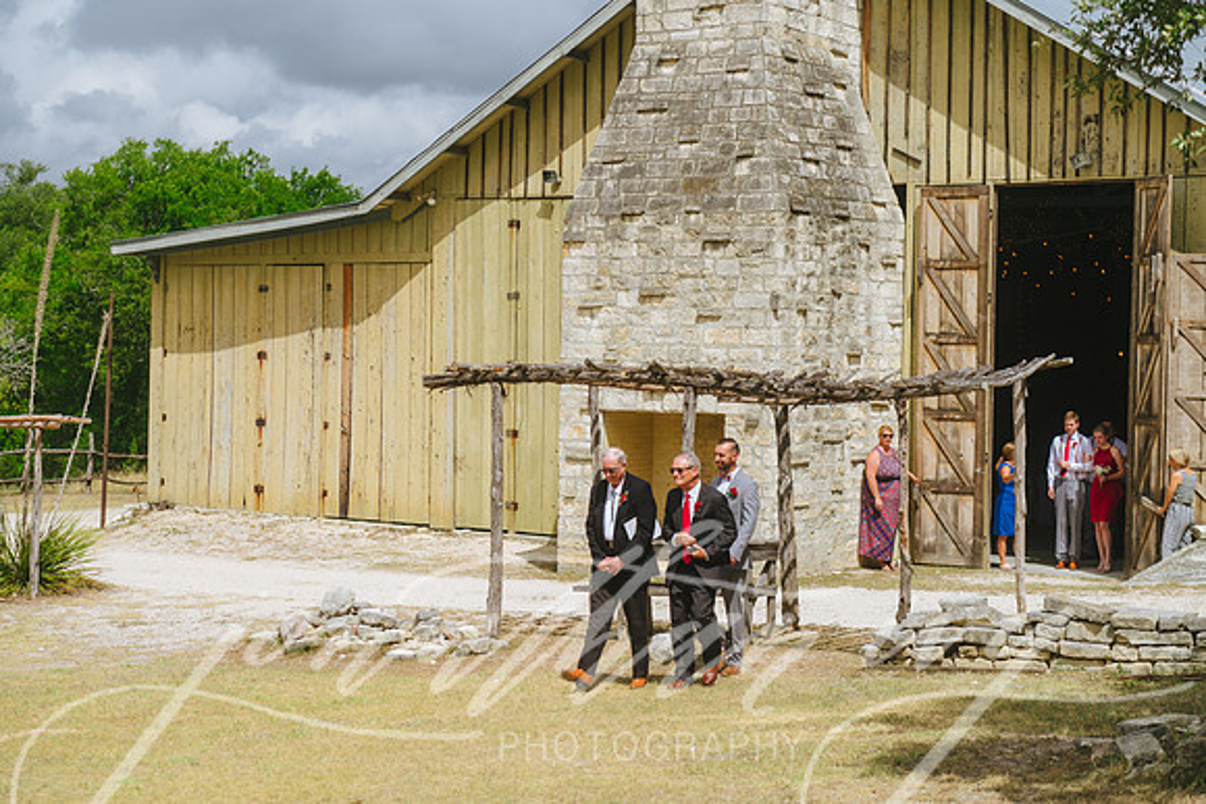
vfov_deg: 19.5
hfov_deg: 28.8
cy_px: 402
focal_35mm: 70
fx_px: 2345
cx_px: 603
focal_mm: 70
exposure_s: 1/1250
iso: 31
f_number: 2.8
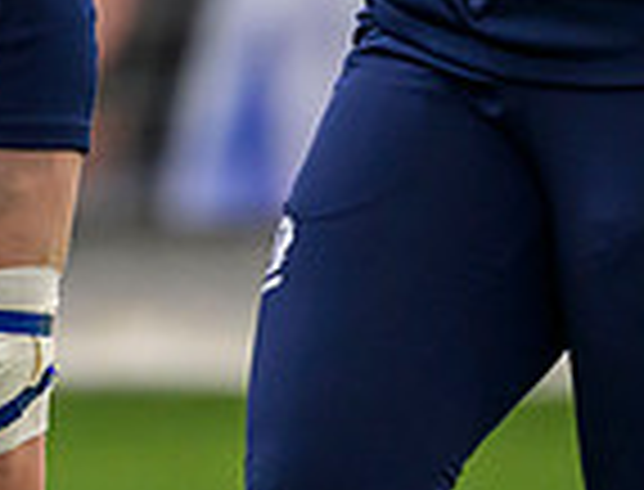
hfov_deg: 0.9
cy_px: -475
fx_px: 39037
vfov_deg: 0.7
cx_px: -225
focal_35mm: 2086
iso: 3200
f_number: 2.8
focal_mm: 400
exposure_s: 1/1250
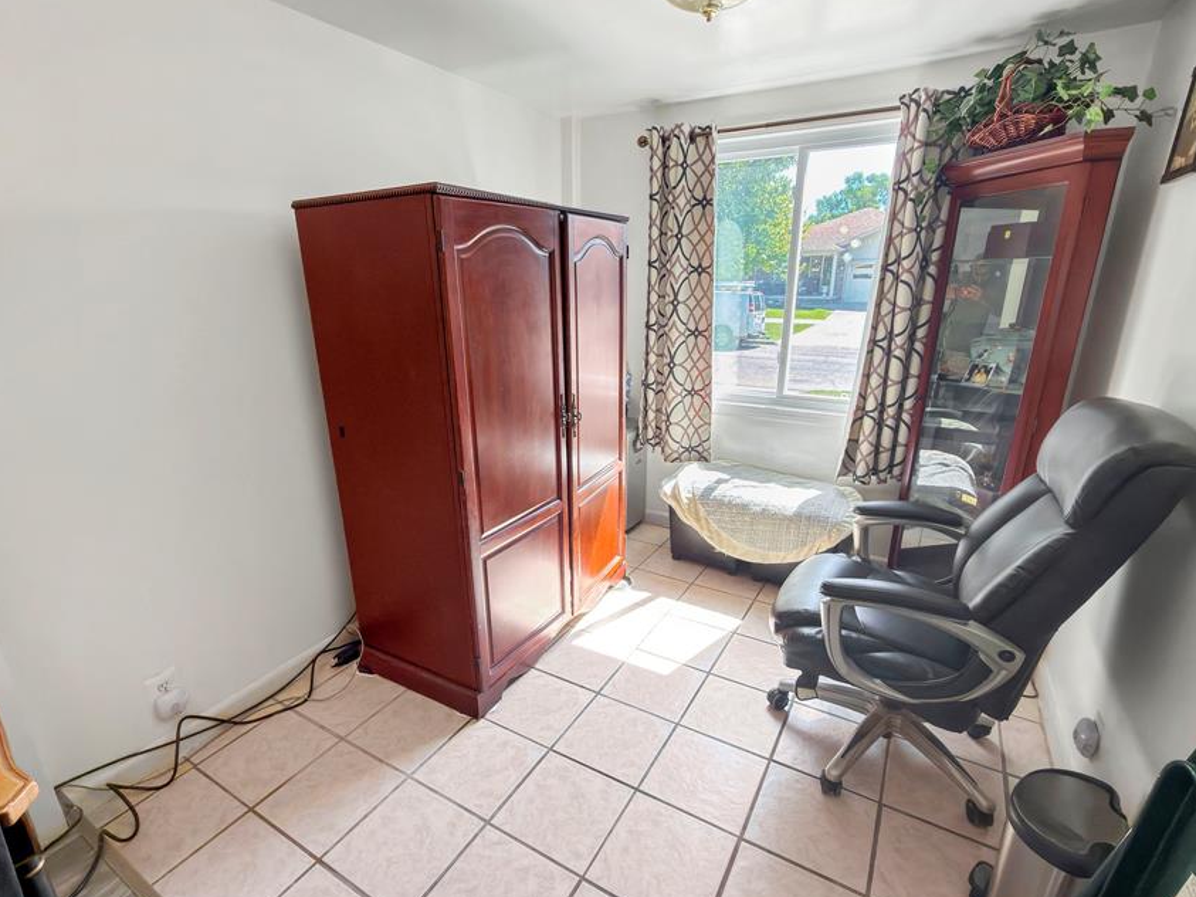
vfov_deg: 74.7
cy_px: 463
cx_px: 583
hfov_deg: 91.0
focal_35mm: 17
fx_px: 587
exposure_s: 1/60
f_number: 2.2
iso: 50
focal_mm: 2.22
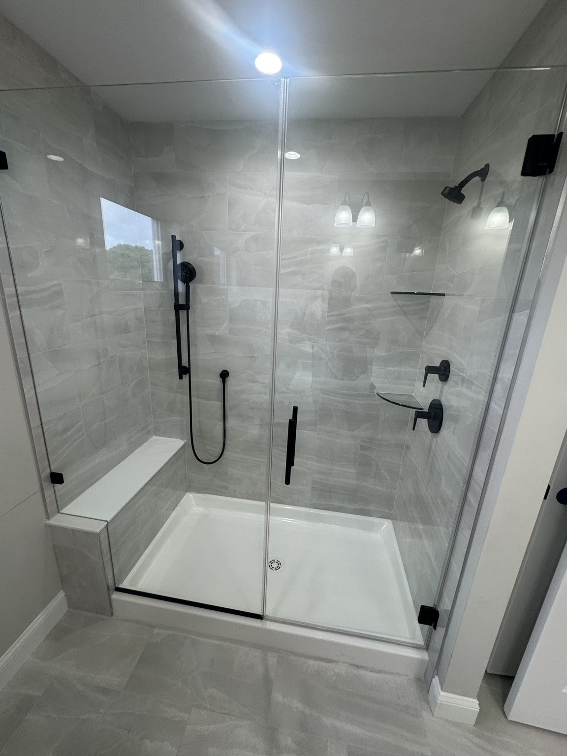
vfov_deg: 102.1
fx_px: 306
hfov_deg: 85.7
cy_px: 378
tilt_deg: -17.6
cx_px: 284
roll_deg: -3.3
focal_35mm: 14
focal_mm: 2.22
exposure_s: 1/120
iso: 160
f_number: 2.2
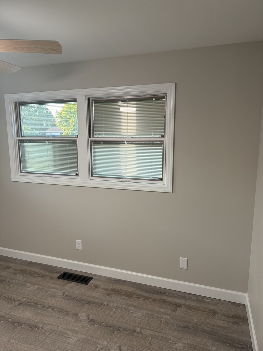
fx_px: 243
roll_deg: +1.3
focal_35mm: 24
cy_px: 176
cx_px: 132
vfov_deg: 71.6
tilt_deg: -10.5
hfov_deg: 56.8
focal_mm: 6.76
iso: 160
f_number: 1.78
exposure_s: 1/120
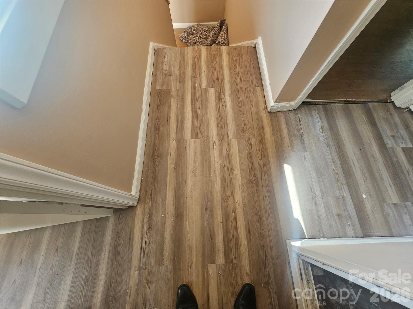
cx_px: 206
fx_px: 155
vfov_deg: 89.9
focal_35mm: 13
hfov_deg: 106.2
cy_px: 154
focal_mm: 2.2
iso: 125
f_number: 2.2
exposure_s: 1/60
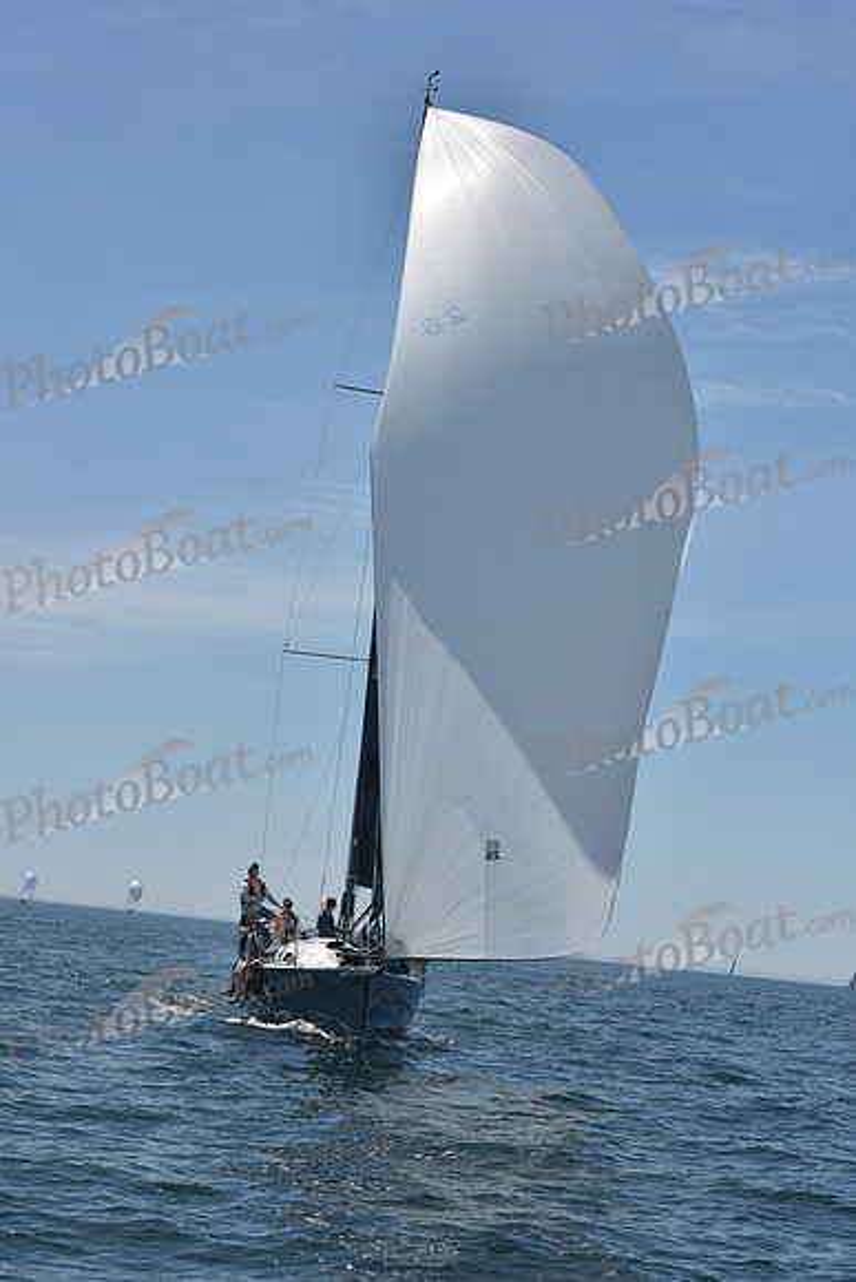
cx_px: 428
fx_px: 2495
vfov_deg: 28.8
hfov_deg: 19.5
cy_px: 641
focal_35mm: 70
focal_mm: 70
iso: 320
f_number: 13
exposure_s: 1/800
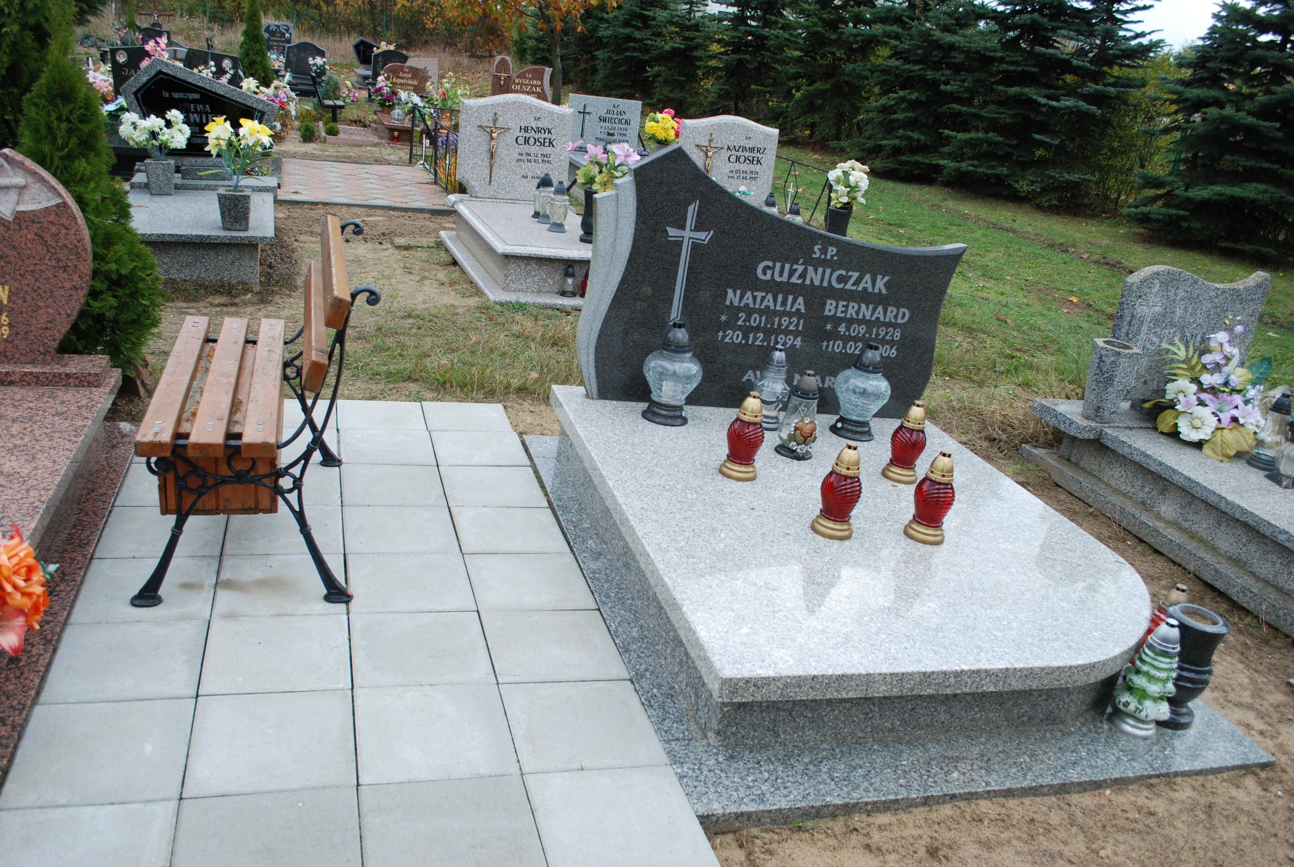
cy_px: 434
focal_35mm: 27
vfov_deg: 48.0
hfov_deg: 67.3
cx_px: 647
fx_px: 972
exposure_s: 1/125
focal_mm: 18
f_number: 5.6
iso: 160
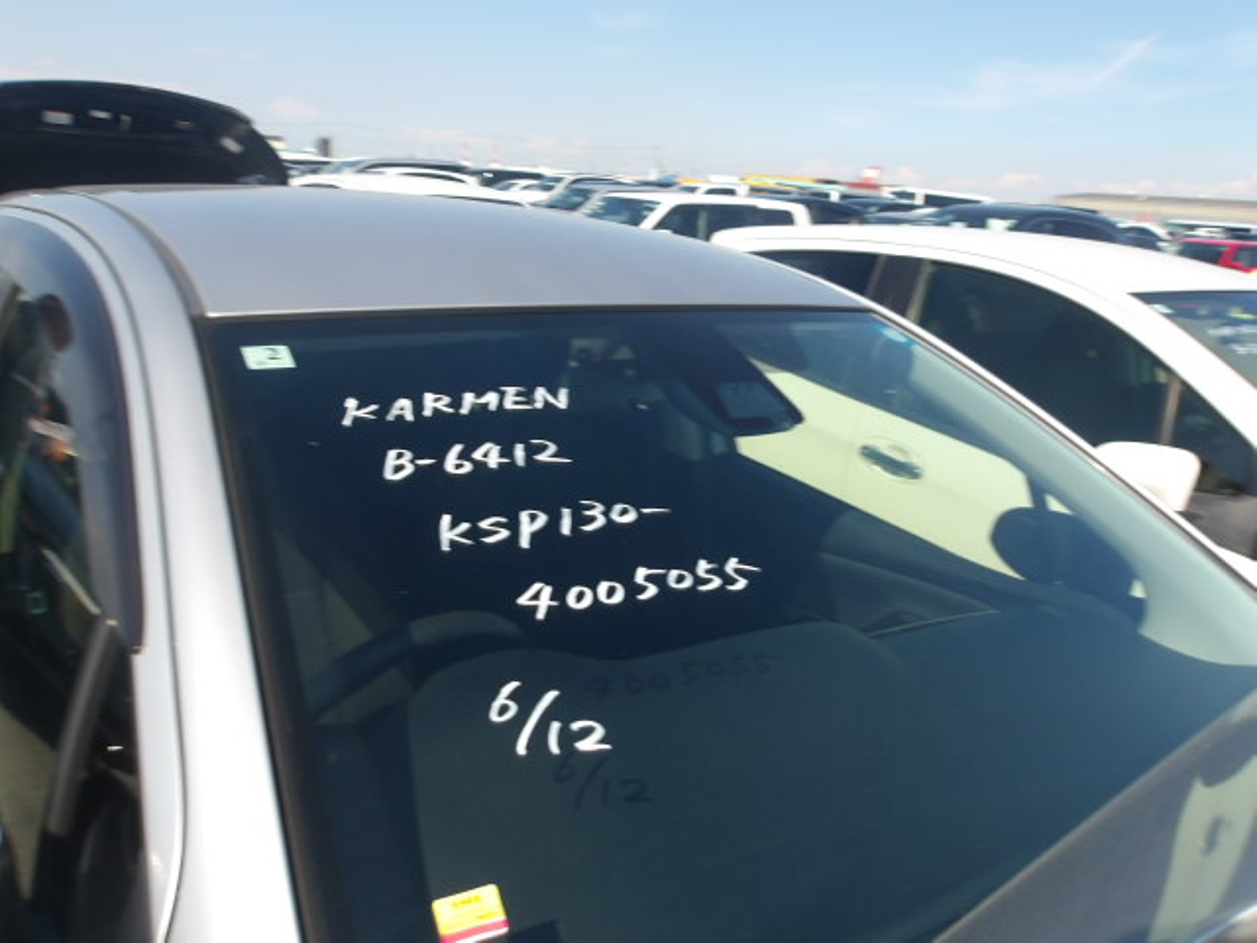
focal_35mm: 27
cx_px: 628
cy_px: 472
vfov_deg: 51.4
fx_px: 980
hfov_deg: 65.3
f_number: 10.4
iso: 100
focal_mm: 4.9
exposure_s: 1/93
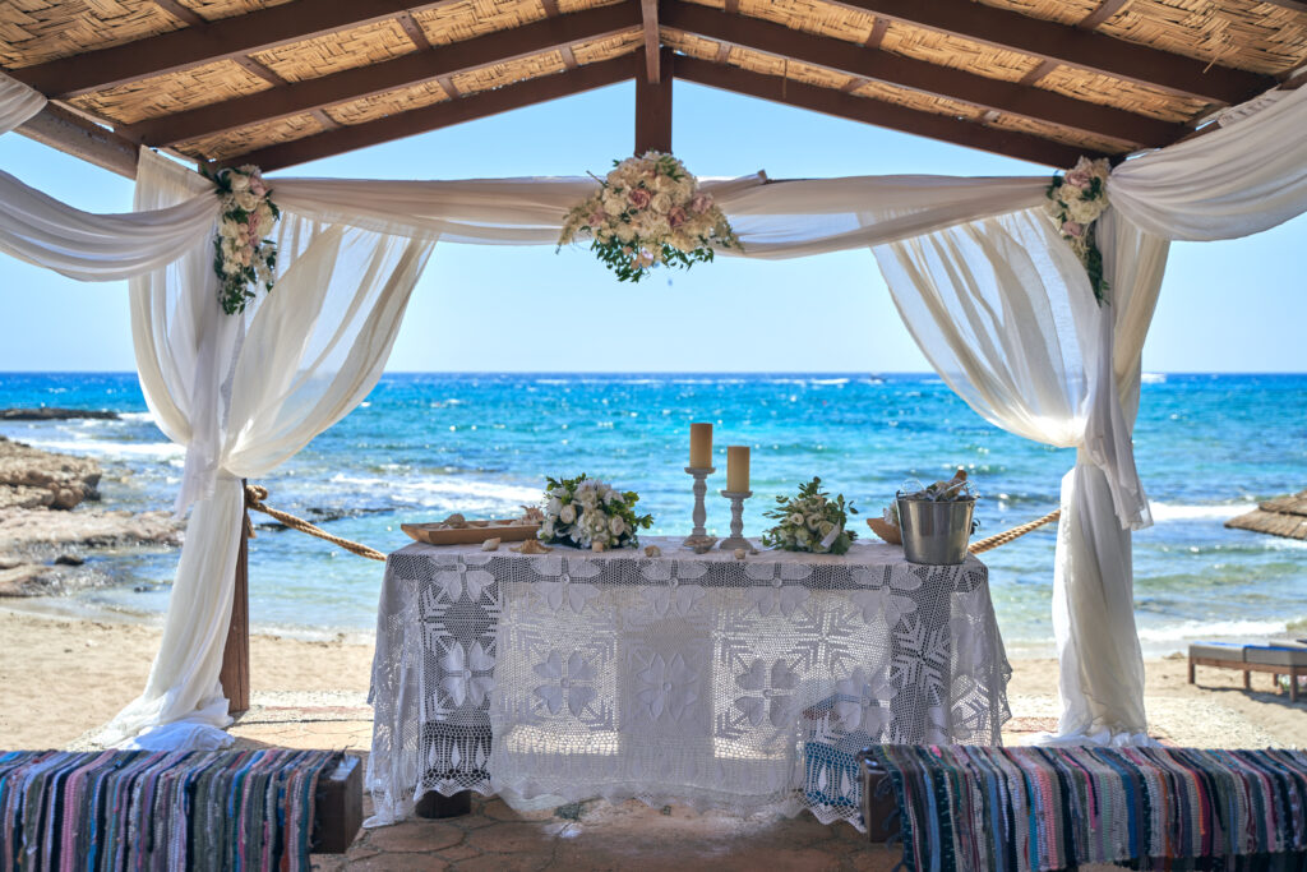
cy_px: 436
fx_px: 1343
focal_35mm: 37
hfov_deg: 51.9
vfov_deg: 36.0
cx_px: 654
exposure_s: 1/2500
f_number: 2.8
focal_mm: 37
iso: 100
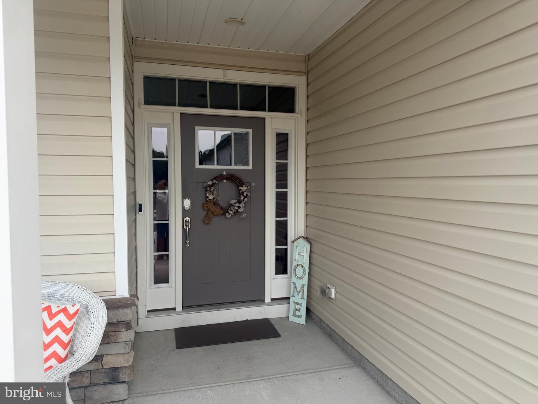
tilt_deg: -3.2
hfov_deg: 71.6
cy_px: 202
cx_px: 269
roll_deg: +0.6
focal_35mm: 24
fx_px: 373
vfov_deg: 56.8
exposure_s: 1/2169
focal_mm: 6.76
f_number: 1.78
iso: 80
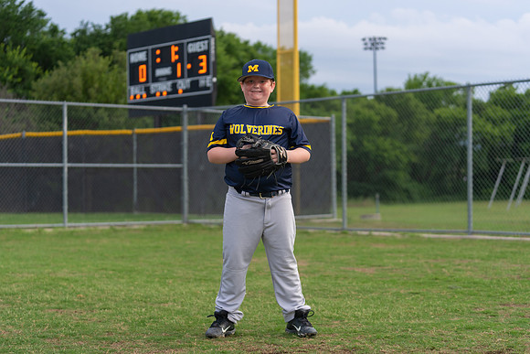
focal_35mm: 70
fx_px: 1031
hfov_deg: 28.8
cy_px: 177
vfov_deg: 19.5
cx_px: 265
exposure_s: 1/320
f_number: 2.8
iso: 250
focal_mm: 70
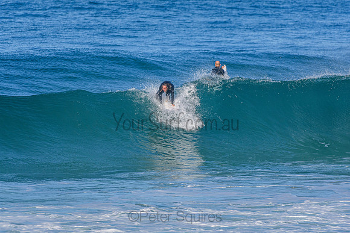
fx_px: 7293
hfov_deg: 2.7
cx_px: 175
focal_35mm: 750
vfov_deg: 1.8
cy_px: 116
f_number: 5.6
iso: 360
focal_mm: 500
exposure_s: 1/2000
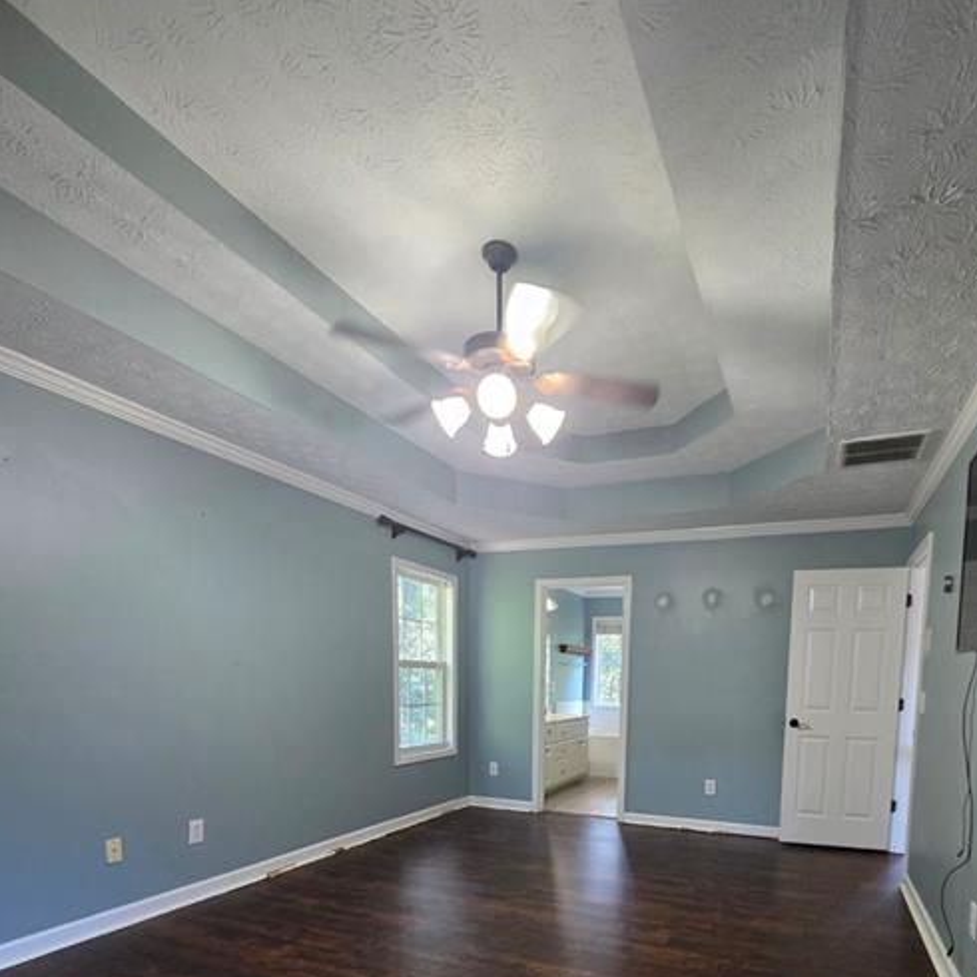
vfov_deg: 74.3
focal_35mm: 18
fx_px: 575
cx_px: 558
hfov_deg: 80.2
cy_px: 746
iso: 500
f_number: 1.9
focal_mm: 2.2
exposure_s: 1/60
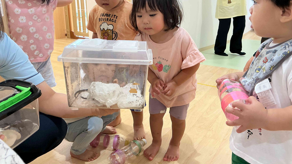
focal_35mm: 32
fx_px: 248
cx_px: 146
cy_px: 72
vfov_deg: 36.6
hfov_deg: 61.0
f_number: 1.8
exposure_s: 1/60
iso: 80
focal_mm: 3
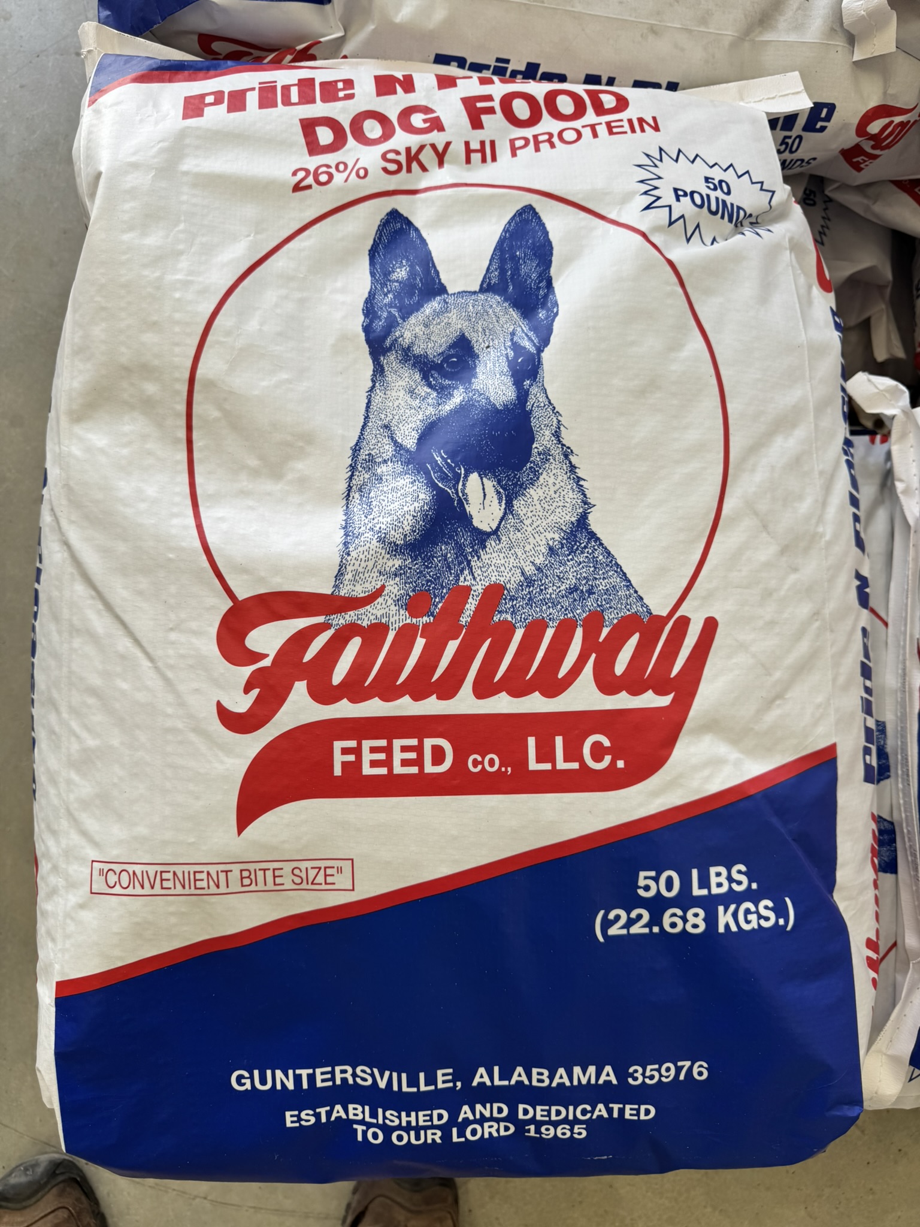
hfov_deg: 56.8
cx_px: 460
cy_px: 614
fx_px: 850
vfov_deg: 71.6
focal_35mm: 24
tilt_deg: -79.5
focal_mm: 6.76
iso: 80
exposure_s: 1/980
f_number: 1.78
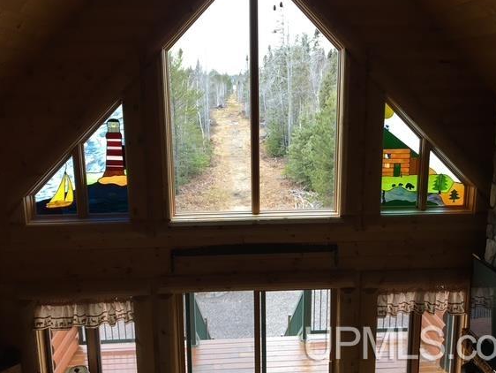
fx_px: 473
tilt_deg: -11.7
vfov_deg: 43.0
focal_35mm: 33
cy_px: 175
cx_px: 267
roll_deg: -0.1
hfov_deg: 55.3
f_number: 2.2
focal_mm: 4.15
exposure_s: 1/30
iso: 64
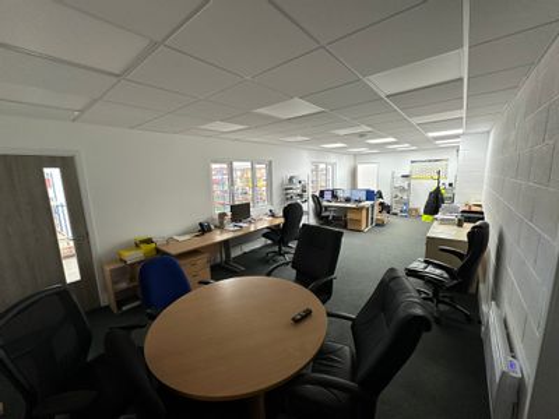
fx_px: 226
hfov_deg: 102.1
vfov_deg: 85.7
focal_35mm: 14
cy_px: 210
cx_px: 280
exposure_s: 1/99
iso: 160
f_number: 2.2
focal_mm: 2.22
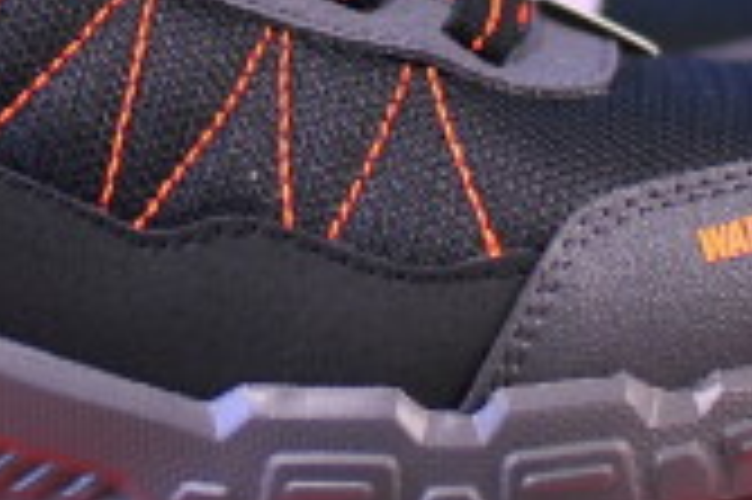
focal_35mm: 359
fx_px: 7492
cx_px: 59
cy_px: -331
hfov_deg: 5.7
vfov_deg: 3.8
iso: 250
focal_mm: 50
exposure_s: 1/320
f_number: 2
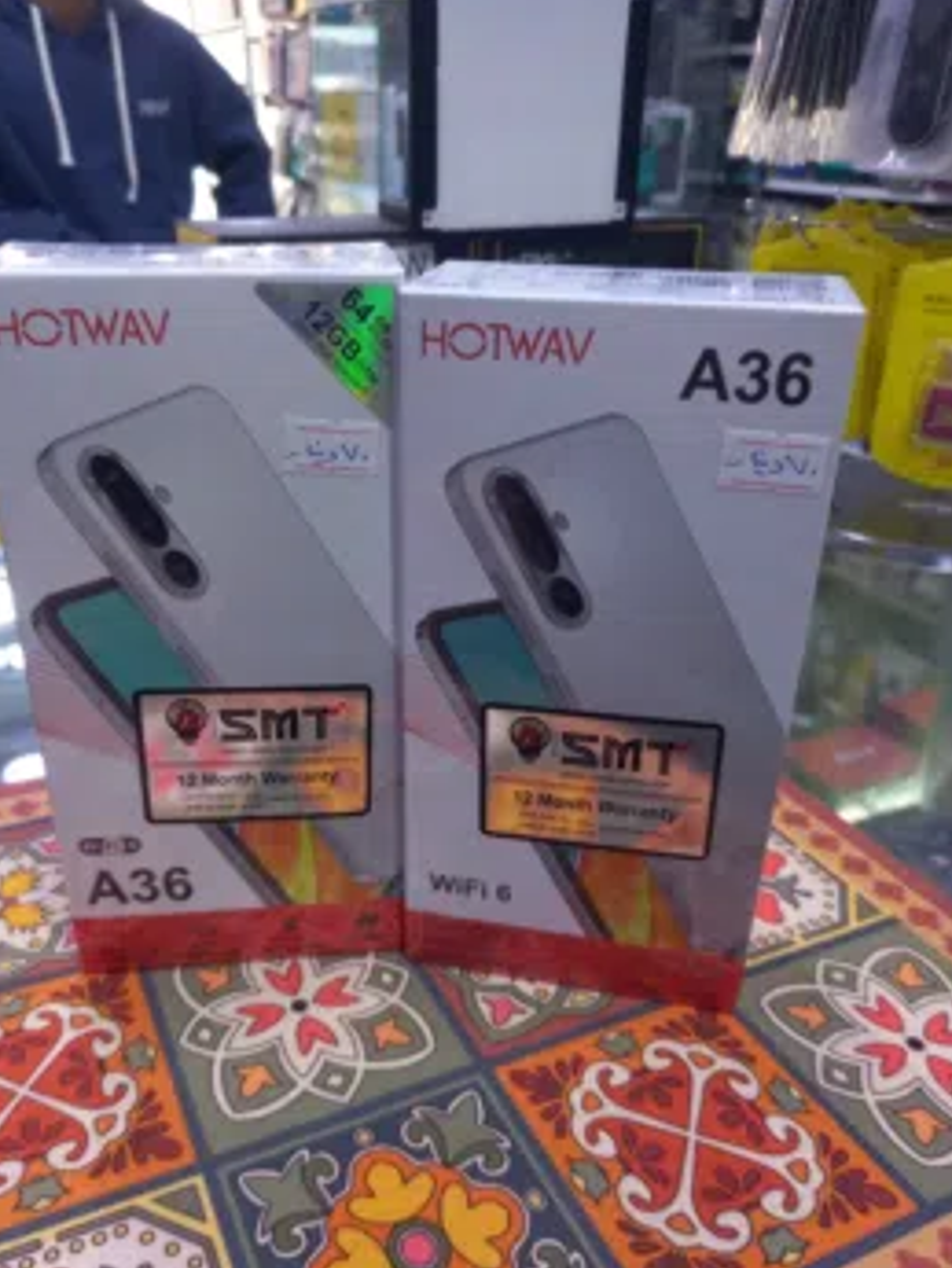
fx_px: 1063
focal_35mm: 29
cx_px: 445
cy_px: 713
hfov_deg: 48.2
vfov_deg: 61.4
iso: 125
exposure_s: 1/50
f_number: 2
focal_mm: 4.6
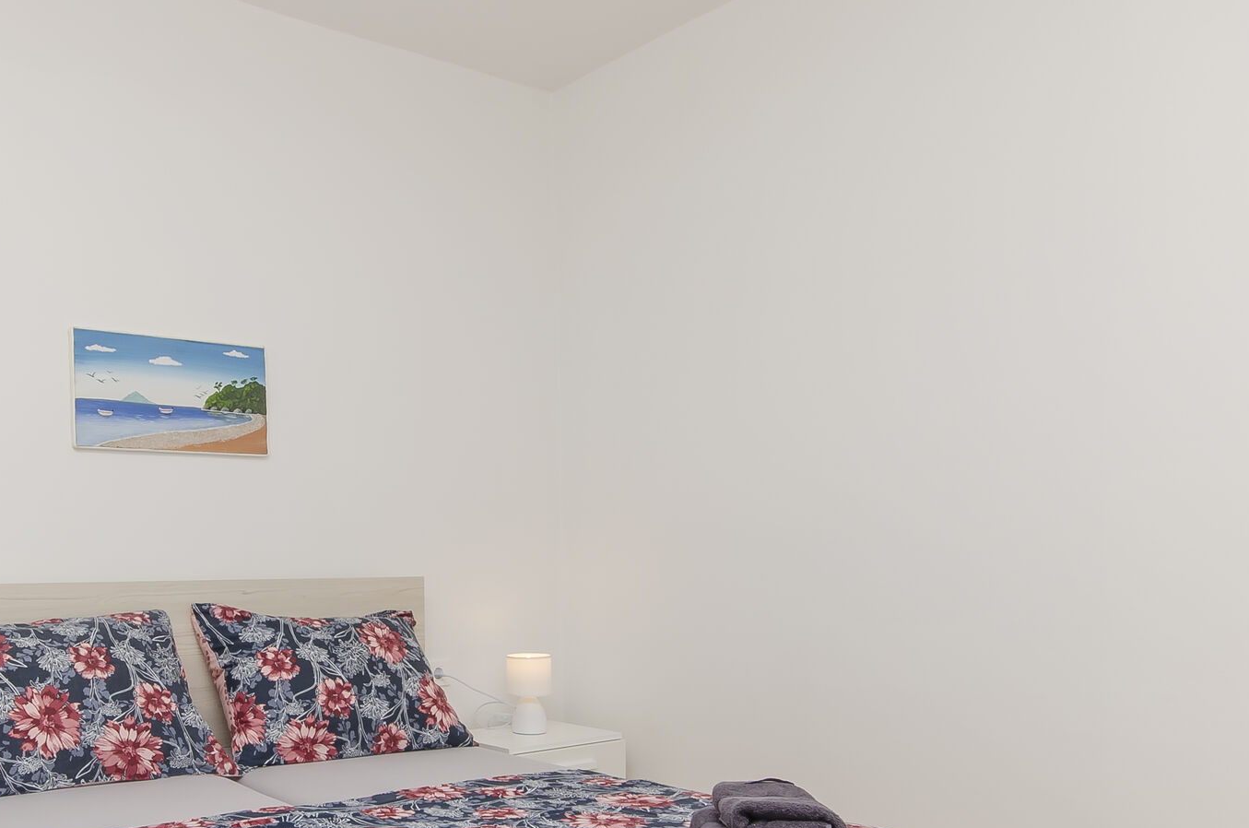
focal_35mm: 31
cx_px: 318
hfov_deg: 57.4
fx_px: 1073
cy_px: 573
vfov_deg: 41.4
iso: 100
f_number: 7.1
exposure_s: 1/125
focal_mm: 10
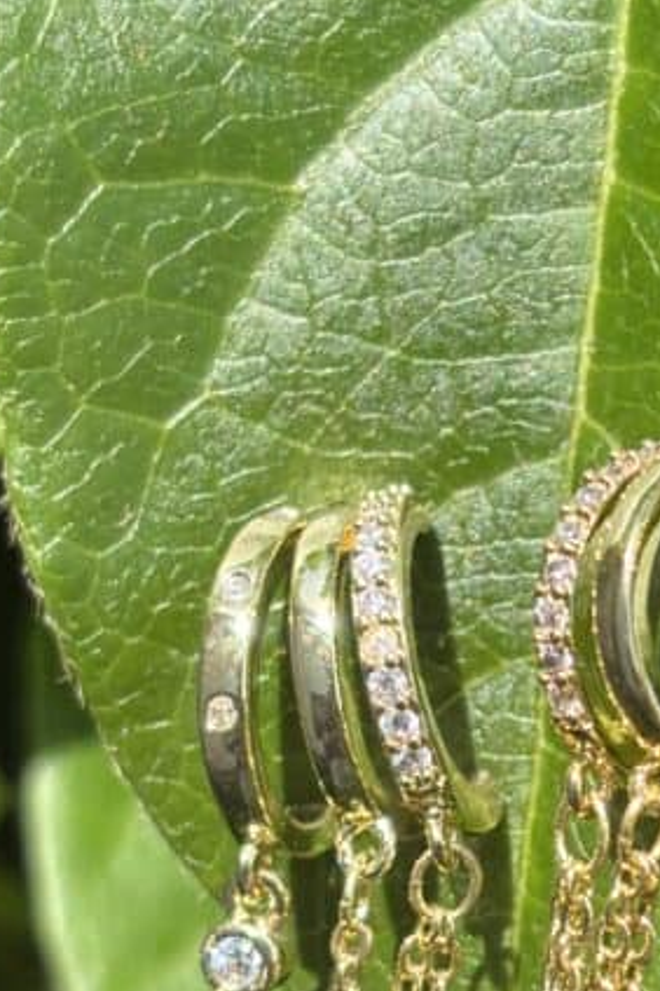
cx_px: 569
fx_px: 3602
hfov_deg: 10.4
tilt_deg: -17.5
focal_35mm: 131
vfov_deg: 15.6
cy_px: 785
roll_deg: -3.3
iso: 32
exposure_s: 1/747
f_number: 1.6
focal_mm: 5.96
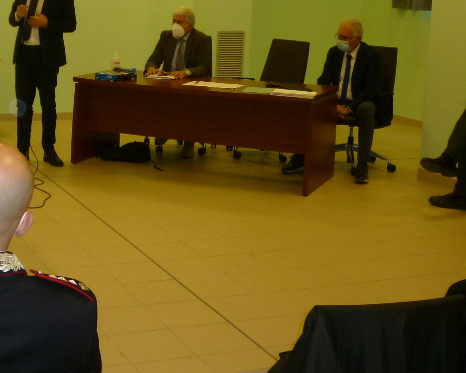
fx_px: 855
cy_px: 104
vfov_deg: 24.4
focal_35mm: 62
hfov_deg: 29.6
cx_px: 78
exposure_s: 1/30
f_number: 3.3
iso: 160
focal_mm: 5.2
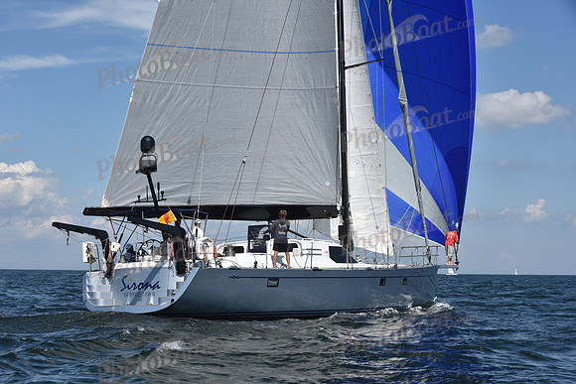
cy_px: 192
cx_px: 288
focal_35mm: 70
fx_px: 1120
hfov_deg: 28.8
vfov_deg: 19.5
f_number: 10
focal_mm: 70
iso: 320
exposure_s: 1/1250
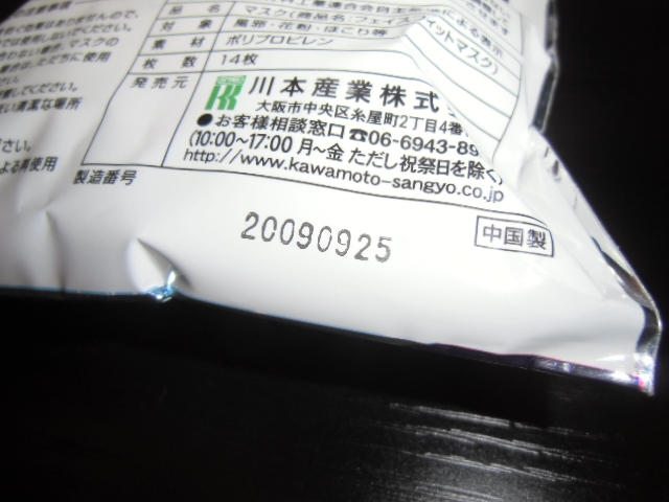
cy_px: 251
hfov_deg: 71.6
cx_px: 334
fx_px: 464
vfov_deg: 56.8
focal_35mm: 24
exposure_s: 1/8
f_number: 3
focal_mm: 4.24
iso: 64
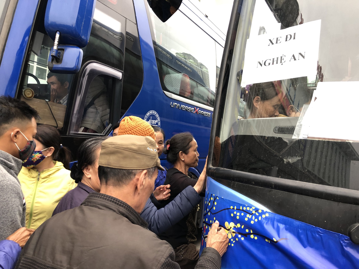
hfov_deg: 63.4
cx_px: 180
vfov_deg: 49.7
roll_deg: -4.7
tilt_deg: +4.4
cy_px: 134
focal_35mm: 28
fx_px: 290
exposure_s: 1/120
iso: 80
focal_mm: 4
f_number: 1.8
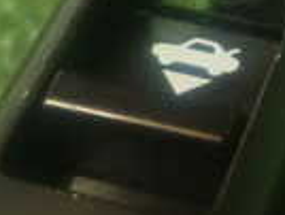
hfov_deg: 14.6
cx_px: 221
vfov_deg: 11.1
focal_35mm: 134
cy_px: 111
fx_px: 1105
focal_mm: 5.5
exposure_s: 1/20
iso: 1600
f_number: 2.3
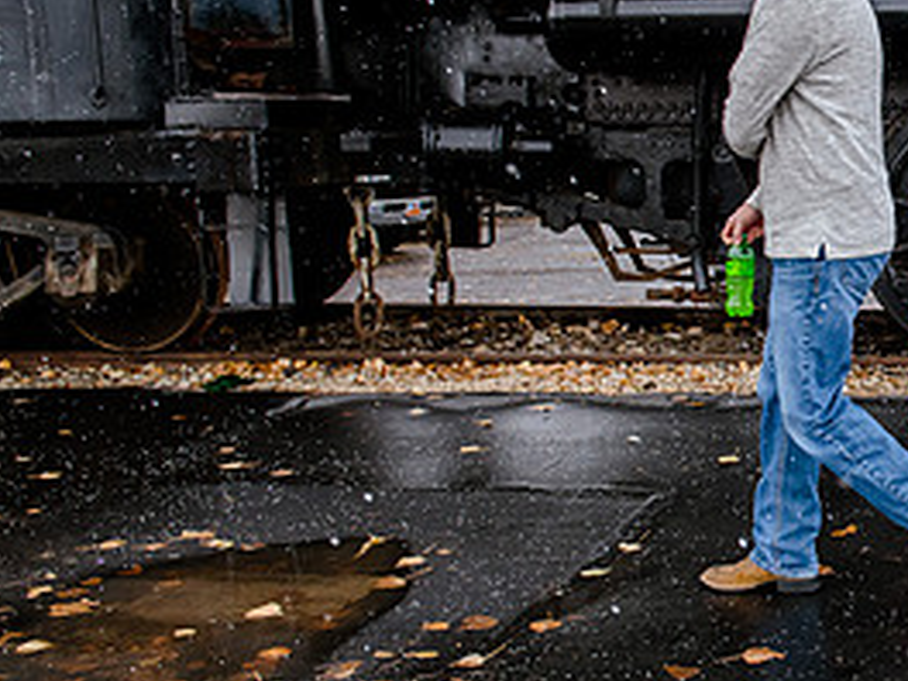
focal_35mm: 52
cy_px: 304
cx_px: 977
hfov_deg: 32.7
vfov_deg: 28.0
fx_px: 1364
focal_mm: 24
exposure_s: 1/640
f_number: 5
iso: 800
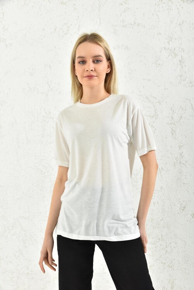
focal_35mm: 34
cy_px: 145
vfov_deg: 55.8
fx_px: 275
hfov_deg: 38.9
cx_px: 97
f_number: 7.1
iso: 100
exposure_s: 1/160
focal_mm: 34
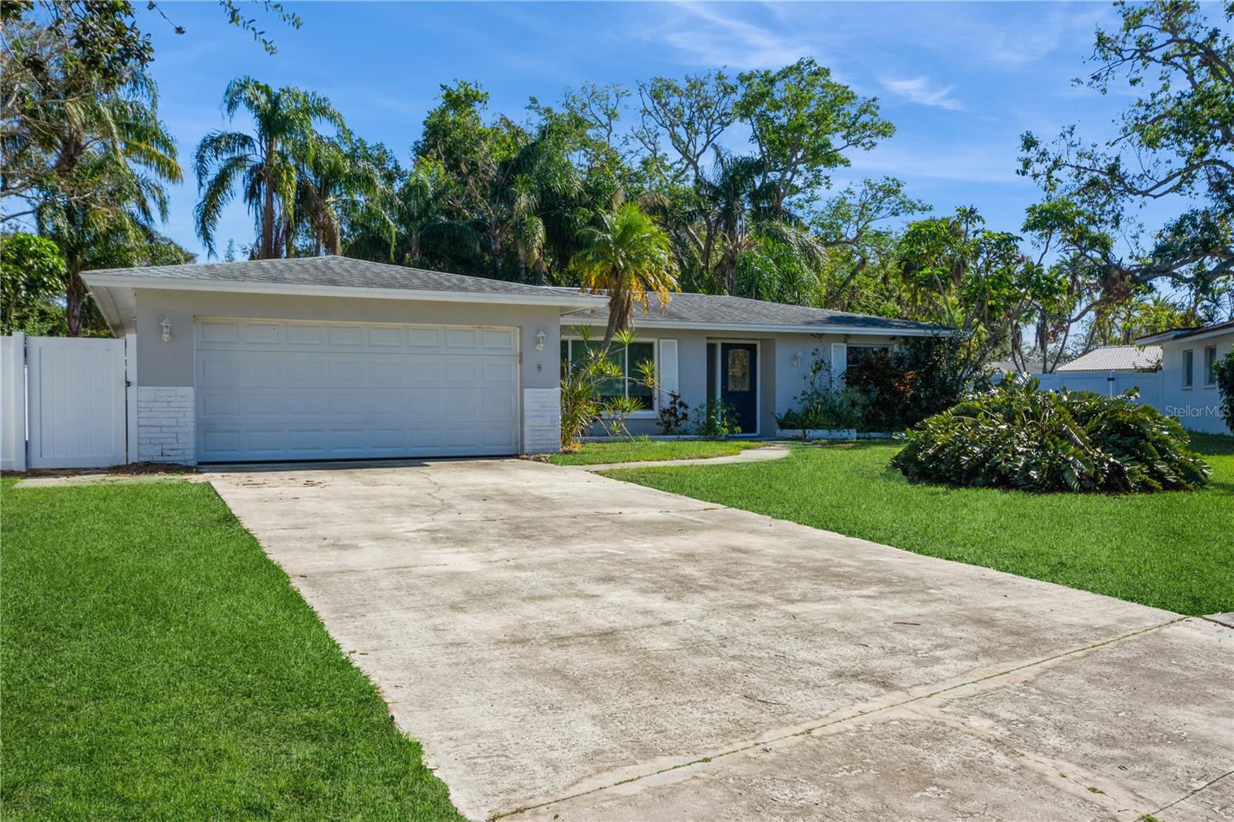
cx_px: 617
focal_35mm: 30
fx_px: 1028
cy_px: 411
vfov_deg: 43.6
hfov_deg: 61.9
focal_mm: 20
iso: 250
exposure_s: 1/640
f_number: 8
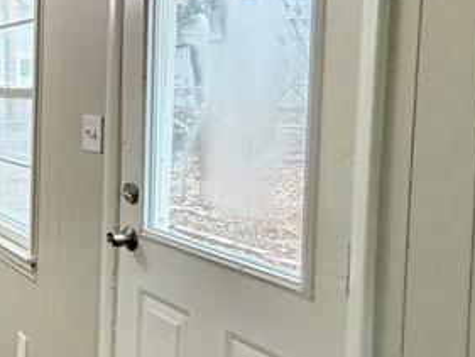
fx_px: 700
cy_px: 113
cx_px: -286
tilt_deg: -2.1
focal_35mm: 51
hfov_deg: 25.2
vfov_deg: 28.4
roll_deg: +0.9
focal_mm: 2.22
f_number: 2.2
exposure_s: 1/120
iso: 250
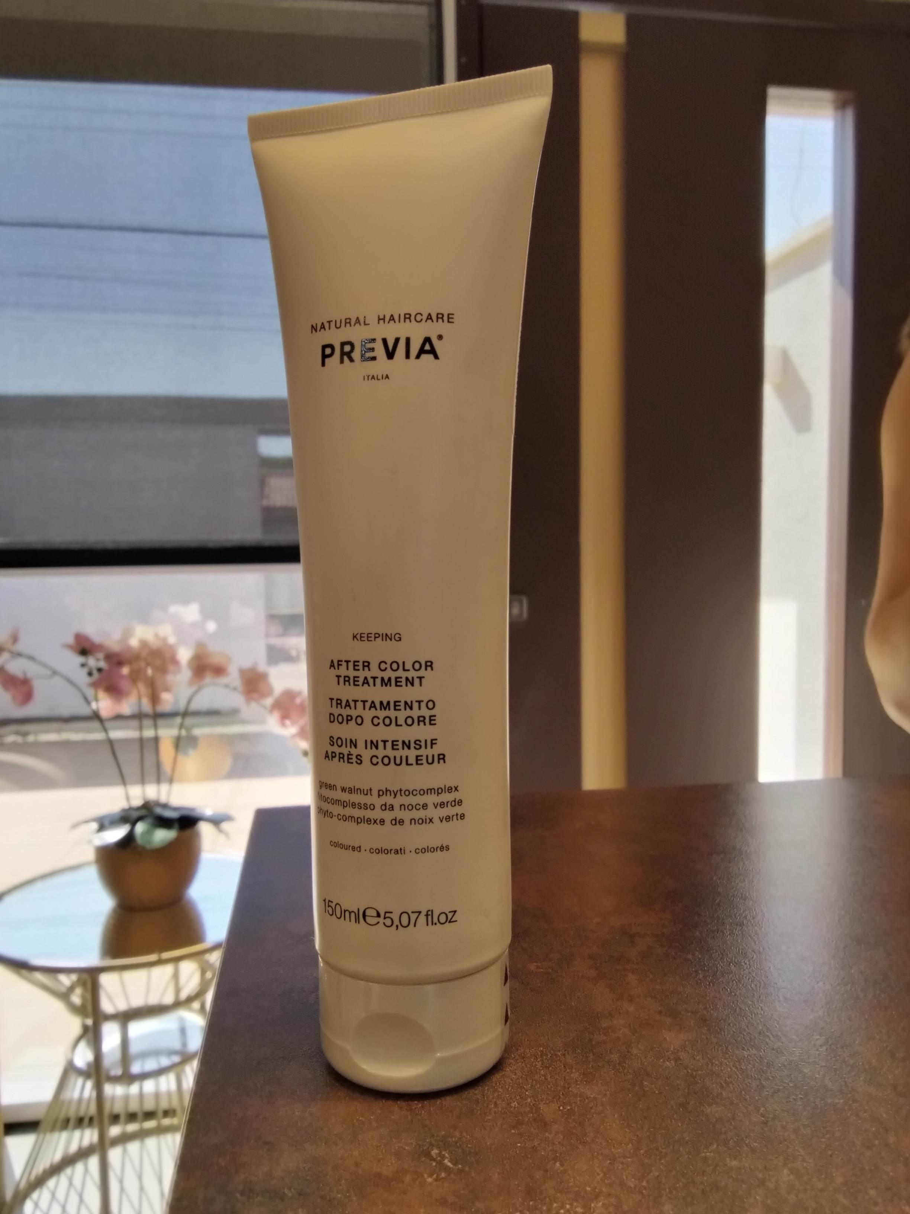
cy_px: 607
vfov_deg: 67.3
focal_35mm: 26
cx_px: 455
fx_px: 911
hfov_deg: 53.1
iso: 50
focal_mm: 2.78
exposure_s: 1/167
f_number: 2
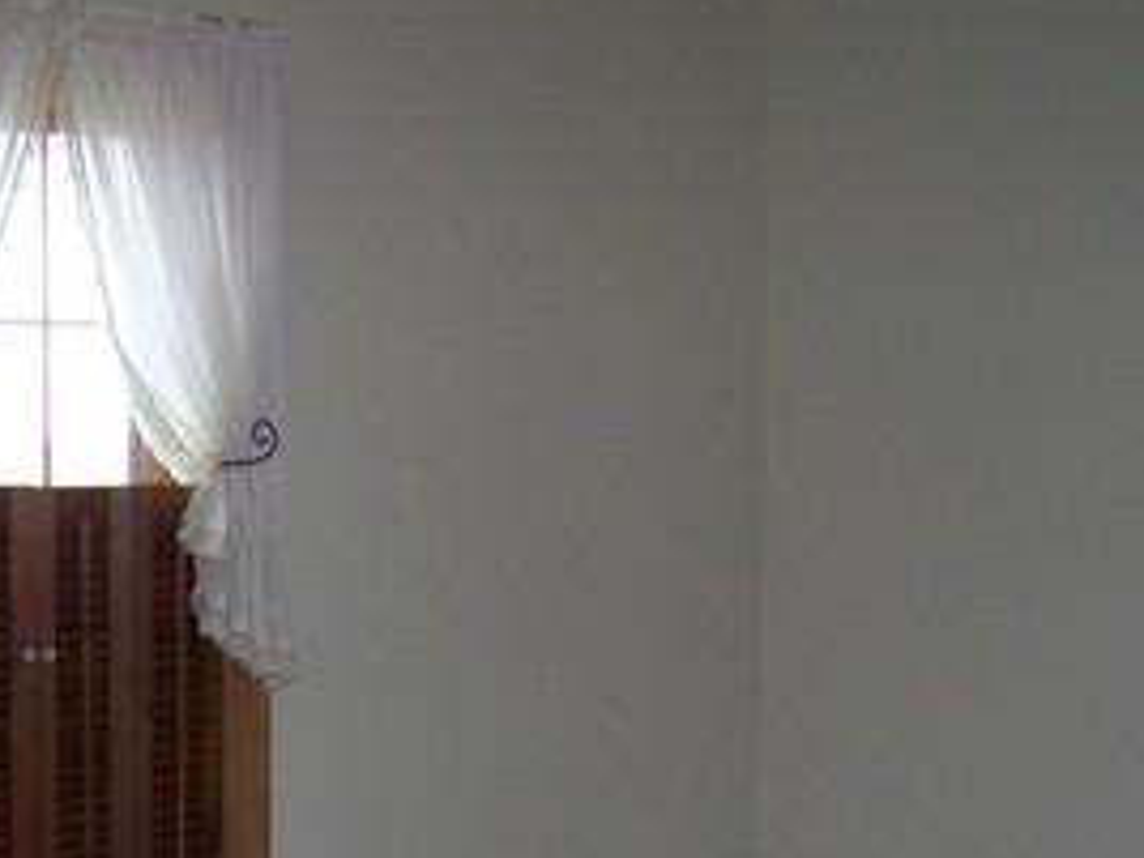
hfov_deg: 22.0
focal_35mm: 86
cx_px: 17
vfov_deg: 16.7
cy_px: 935
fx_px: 2842
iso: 200
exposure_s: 1/30
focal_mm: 5.85
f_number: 2.8
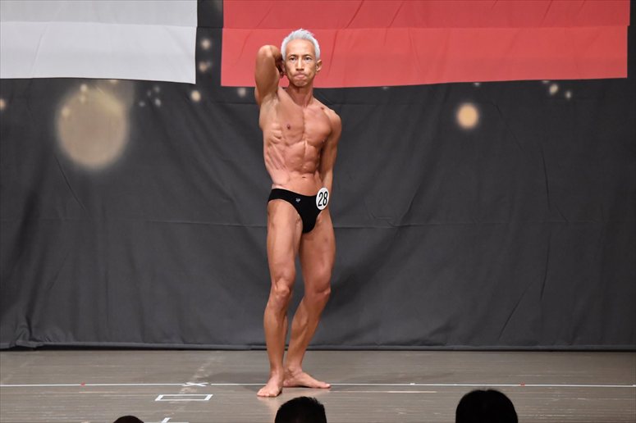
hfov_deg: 9.2
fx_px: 3973
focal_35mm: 225
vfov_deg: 6.1
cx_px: 318
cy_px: 212
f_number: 5.6
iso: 6400
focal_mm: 150
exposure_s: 1/400
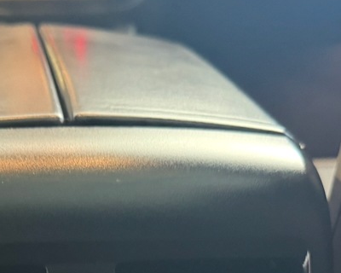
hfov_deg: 25.1
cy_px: 388
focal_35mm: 75
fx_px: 757
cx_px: 82
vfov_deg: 18.5
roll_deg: -2.2
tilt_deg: -35.6
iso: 1000
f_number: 1.78
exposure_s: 1/25
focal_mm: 6.76
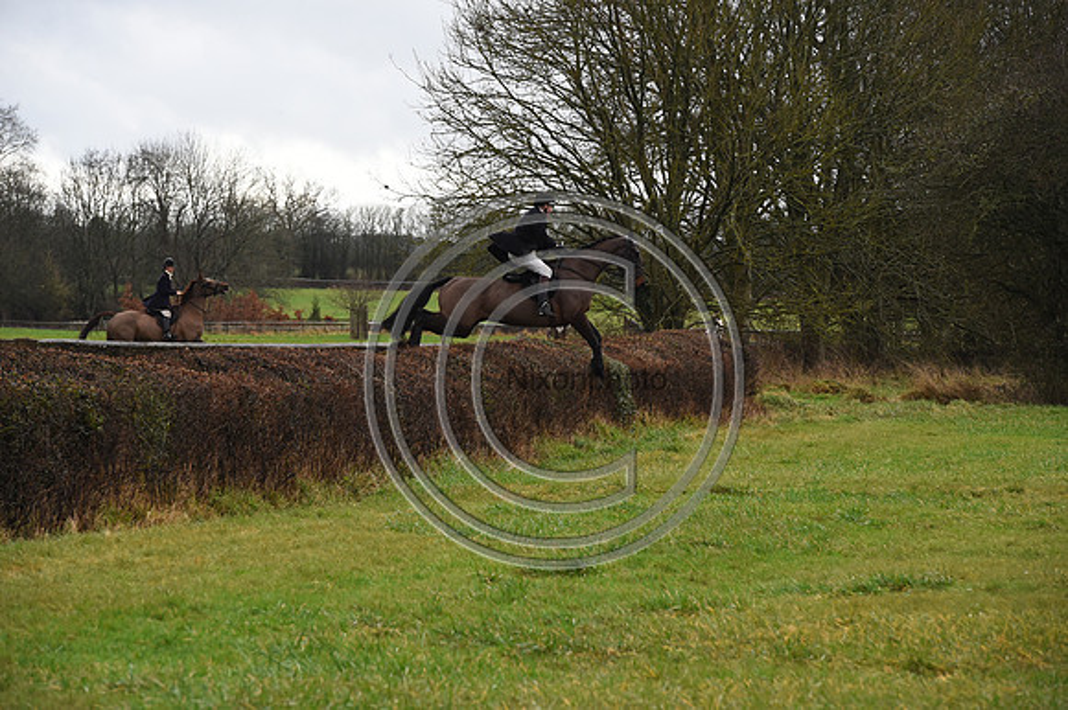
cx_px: 534
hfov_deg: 10.3
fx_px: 5930
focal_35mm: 200
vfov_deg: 6.9
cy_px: 355
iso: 2500
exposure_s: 1/1000
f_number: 10
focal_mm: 200
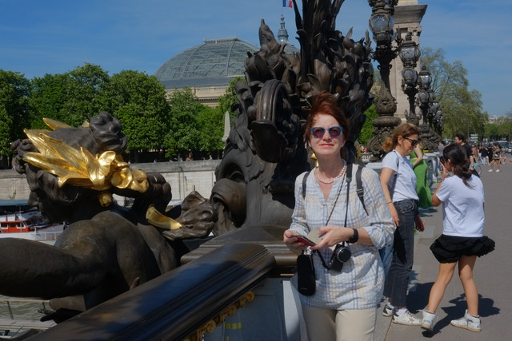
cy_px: 170
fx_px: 583
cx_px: 256
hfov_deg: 47.4
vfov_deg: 32.6
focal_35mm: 41
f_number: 13
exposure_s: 1/400
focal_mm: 27
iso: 200
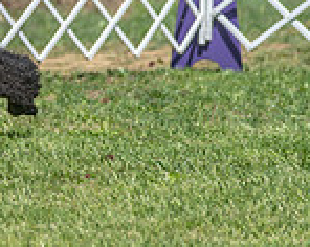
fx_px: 5067
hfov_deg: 3.5
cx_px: -132
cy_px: -26
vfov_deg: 2.8
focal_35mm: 553
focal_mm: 150
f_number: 4
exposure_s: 1/1000
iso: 160
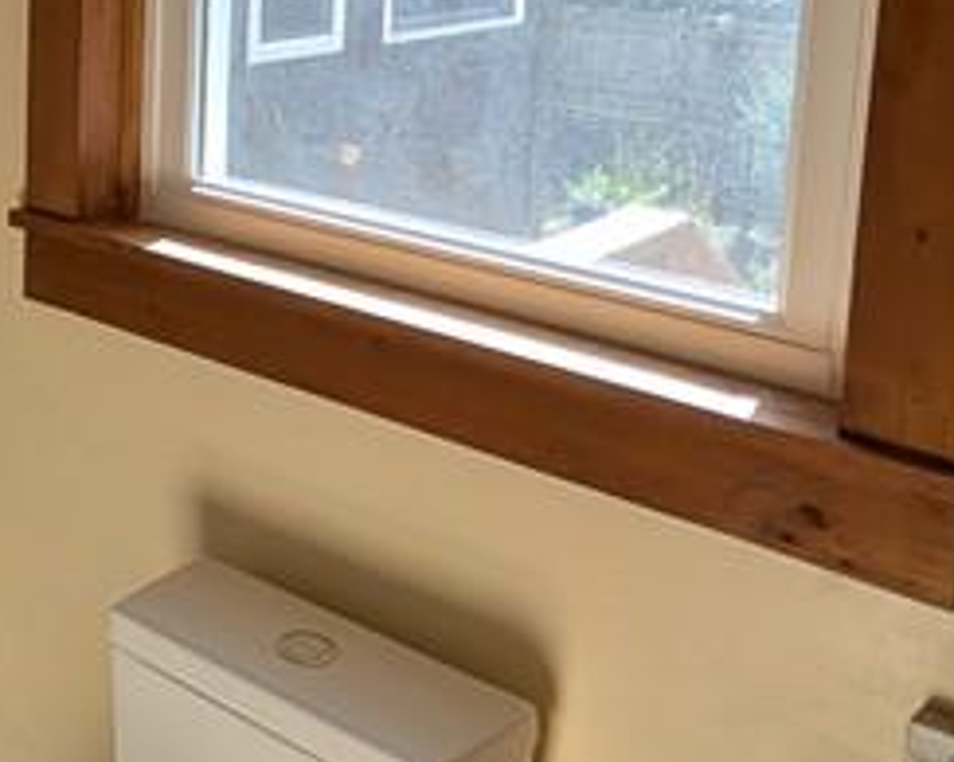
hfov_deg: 34.6
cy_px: 39
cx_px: -2
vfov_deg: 29.2
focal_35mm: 49
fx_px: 1383
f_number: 1.7
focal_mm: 2.02
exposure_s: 1/271
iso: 55
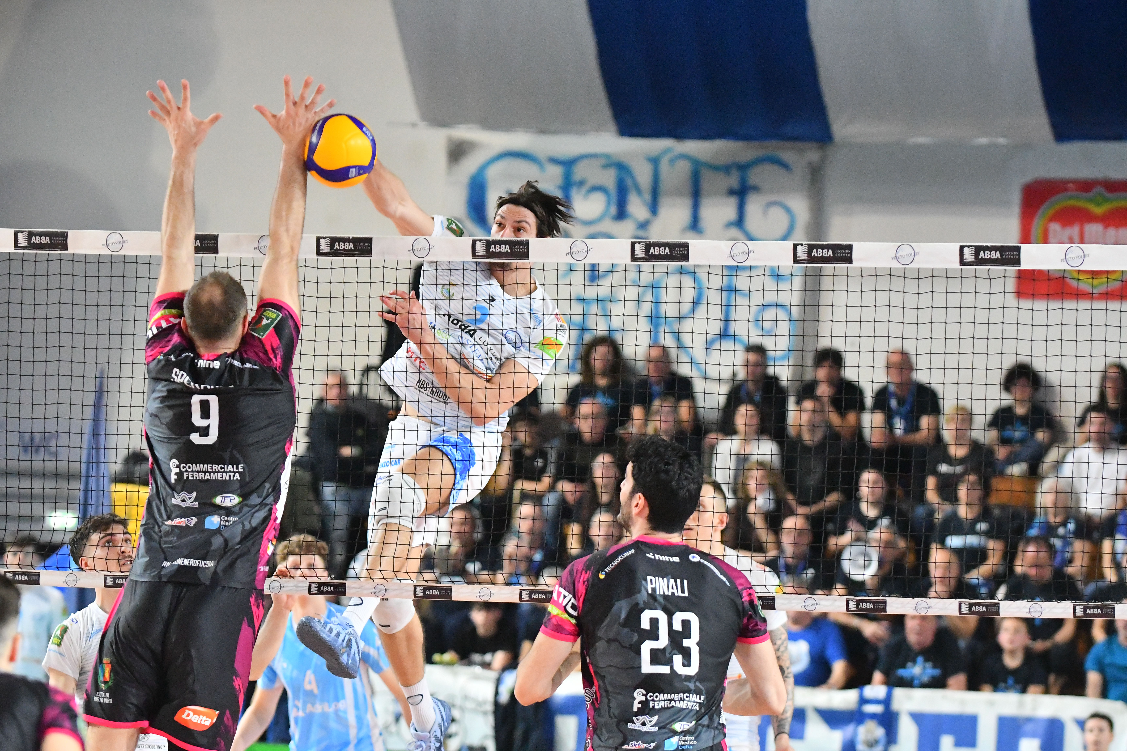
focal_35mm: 180
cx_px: 564
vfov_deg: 7.6
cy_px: 376
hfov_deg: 11.4
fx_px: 5635
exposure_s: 1/1250
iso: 6400
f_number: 2.8
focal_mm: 120
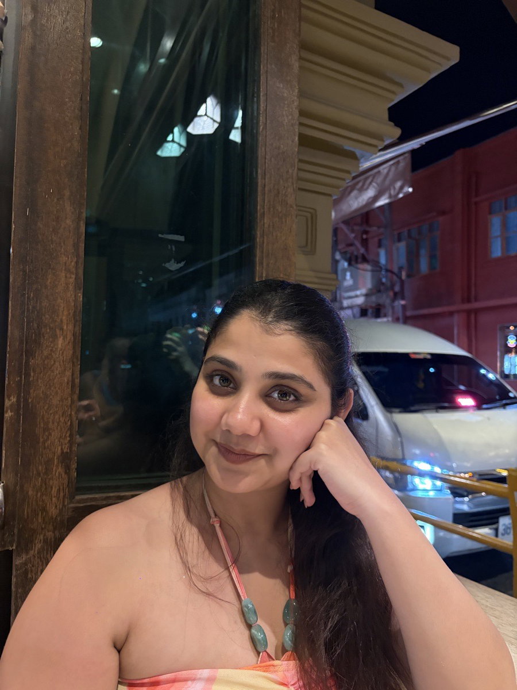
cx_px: 258
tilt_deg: +3.5
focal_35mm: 26
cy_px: 345
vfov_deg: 67.3
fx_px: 518
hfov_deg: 53.1
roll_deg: -0.7
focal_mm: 5.96
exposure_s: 1/33
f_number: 1.6
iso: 500
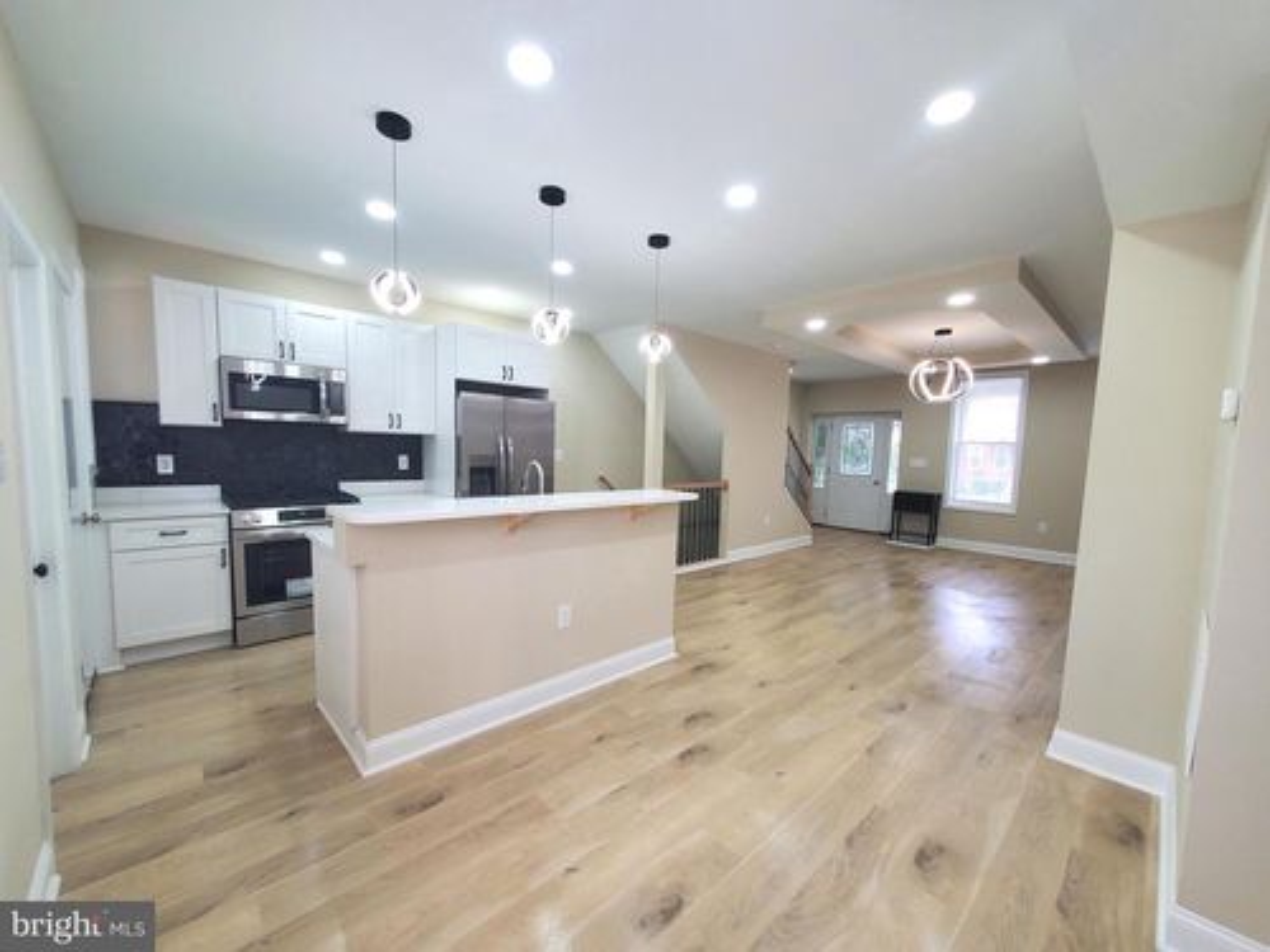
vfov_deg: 89.9
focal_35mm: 13
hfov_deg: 106.2
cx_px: 635
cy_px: 476
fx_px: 477
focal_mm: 1.8
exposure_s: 1/60
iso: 125
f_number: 2.2
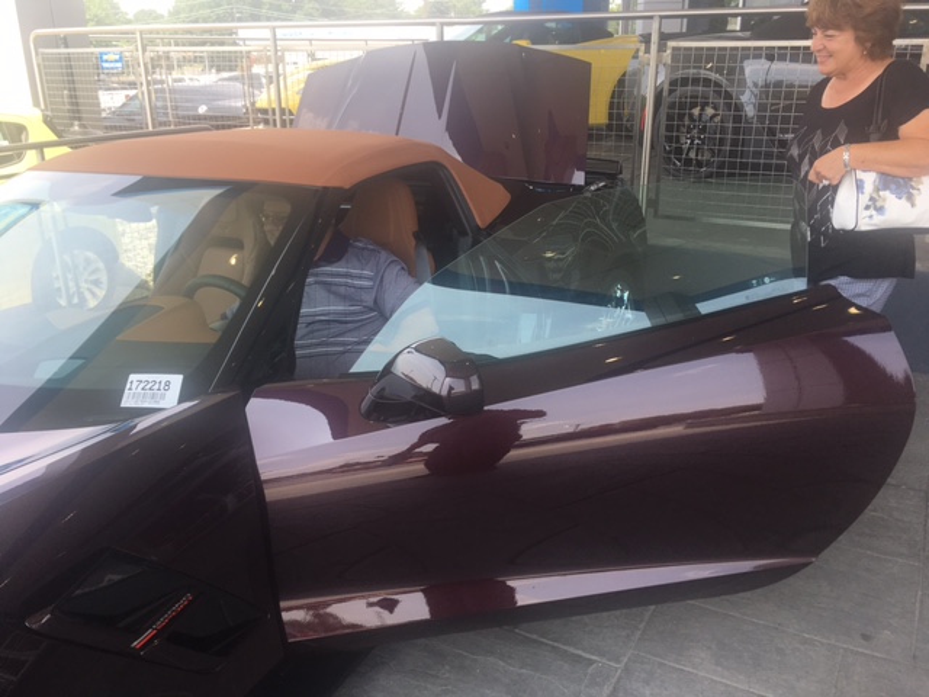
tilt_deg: -17.0
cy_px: 348
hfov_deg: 61.7
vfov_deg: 48.2
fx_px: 778
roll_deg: +0.0
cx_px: 464
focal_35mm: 29
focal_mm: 4.15
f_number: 2.2
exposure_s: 1/281
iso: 25
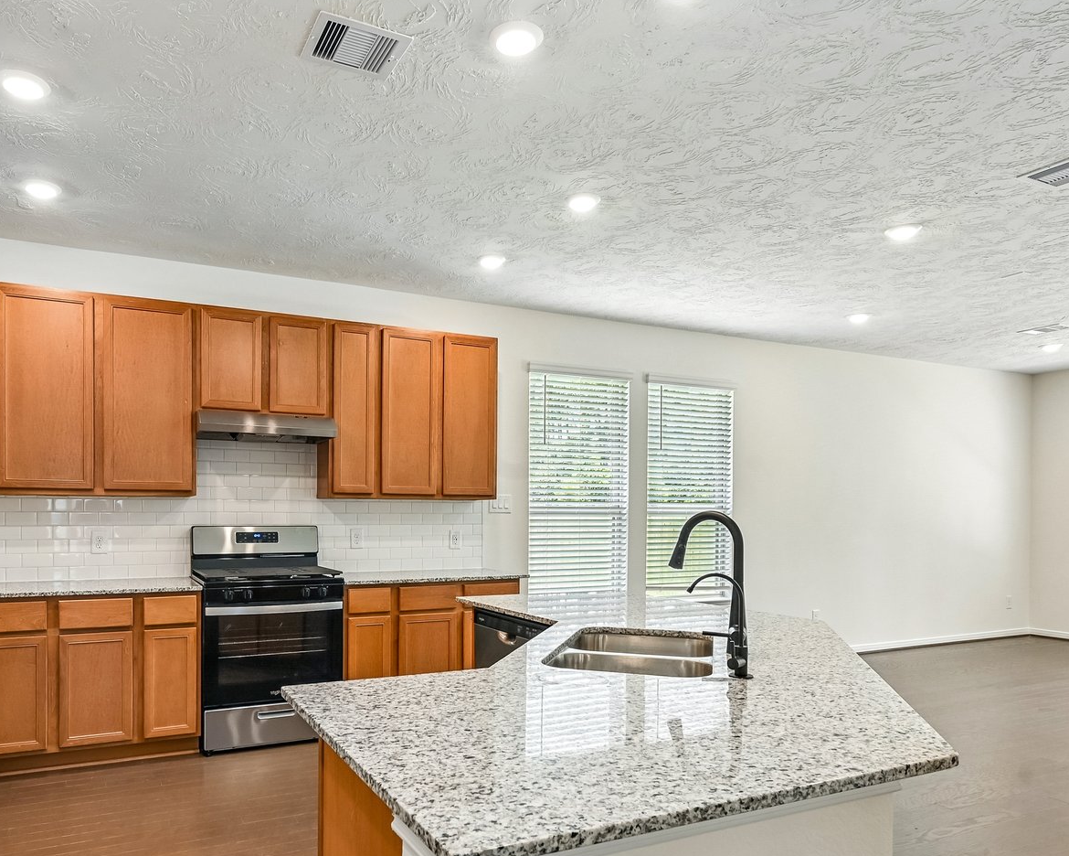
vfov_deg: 59.8
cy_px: 554
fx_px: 728
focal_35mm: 23
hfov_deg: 72.0
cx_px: 443
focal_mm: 14
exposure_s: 1/40
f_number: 8
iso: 400
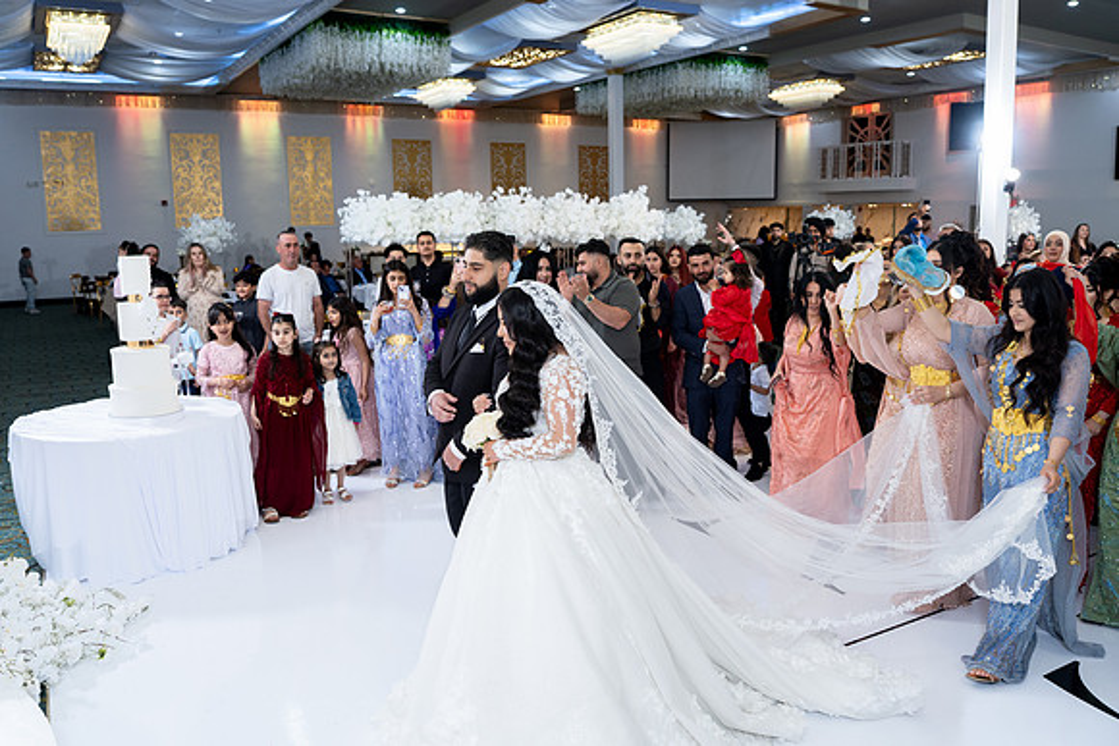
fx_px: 870
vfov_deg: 46.4
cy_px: 373
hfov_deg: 65.5
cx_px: 560
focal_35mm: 28
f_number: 2.8
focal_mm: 28
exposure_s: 1/160
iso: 800
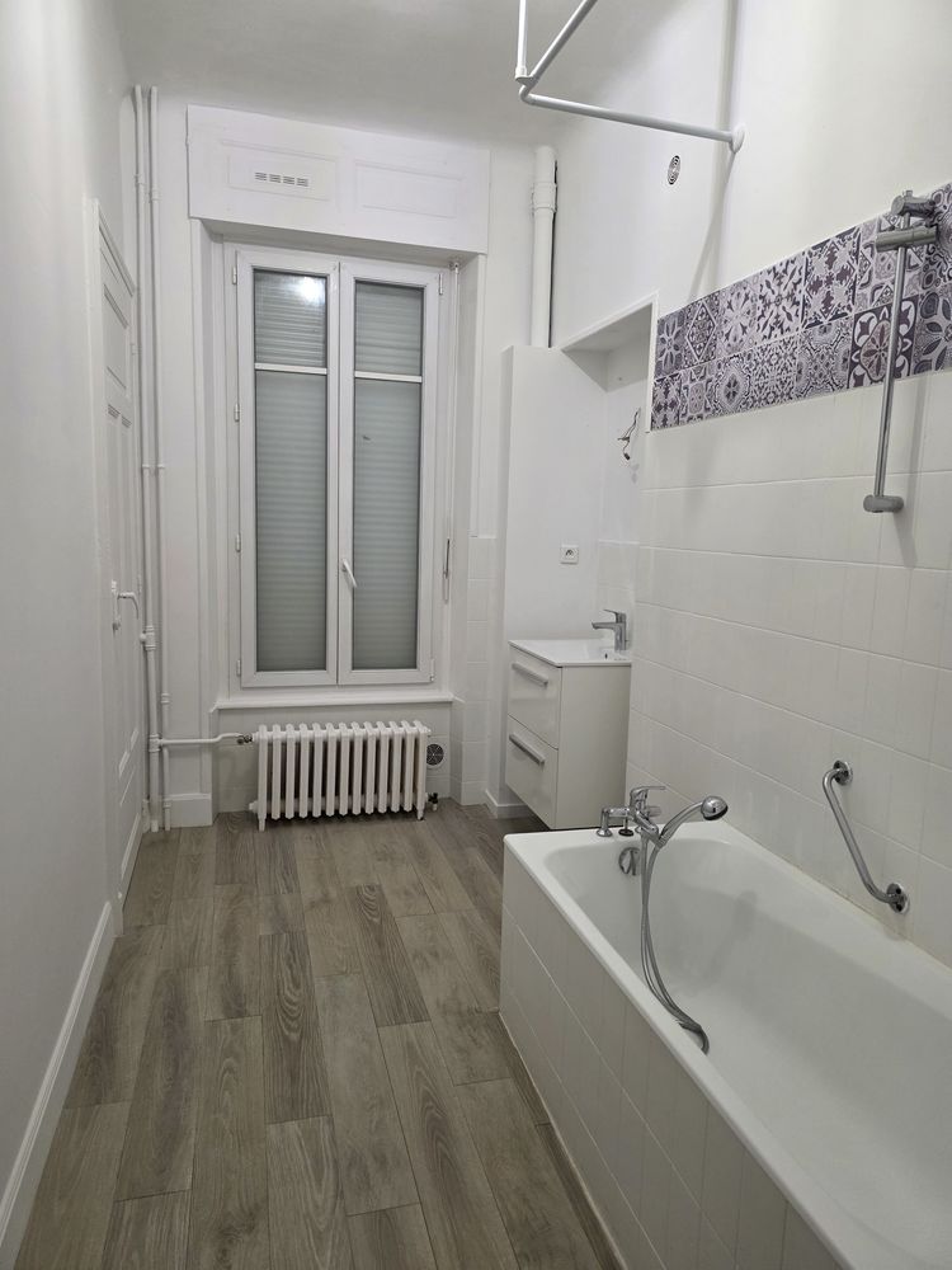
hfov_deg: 58.9
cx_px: 476
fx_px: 843
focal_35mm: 23
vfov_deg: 73.9
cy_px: 635
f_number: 1.7
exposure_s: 1/100
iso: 250
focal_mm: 6.3
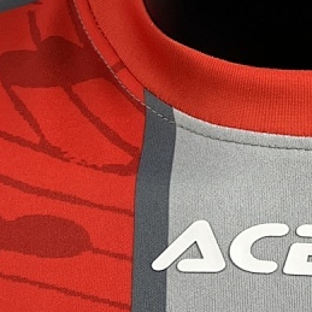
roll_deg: -0.2
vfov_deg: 22.9
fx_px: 724
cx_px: 317
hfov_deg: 23.3
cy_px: -34
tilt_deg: +1.0
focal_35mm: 71
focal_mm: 5.7
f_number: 1.5
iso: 125
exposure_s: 1/100
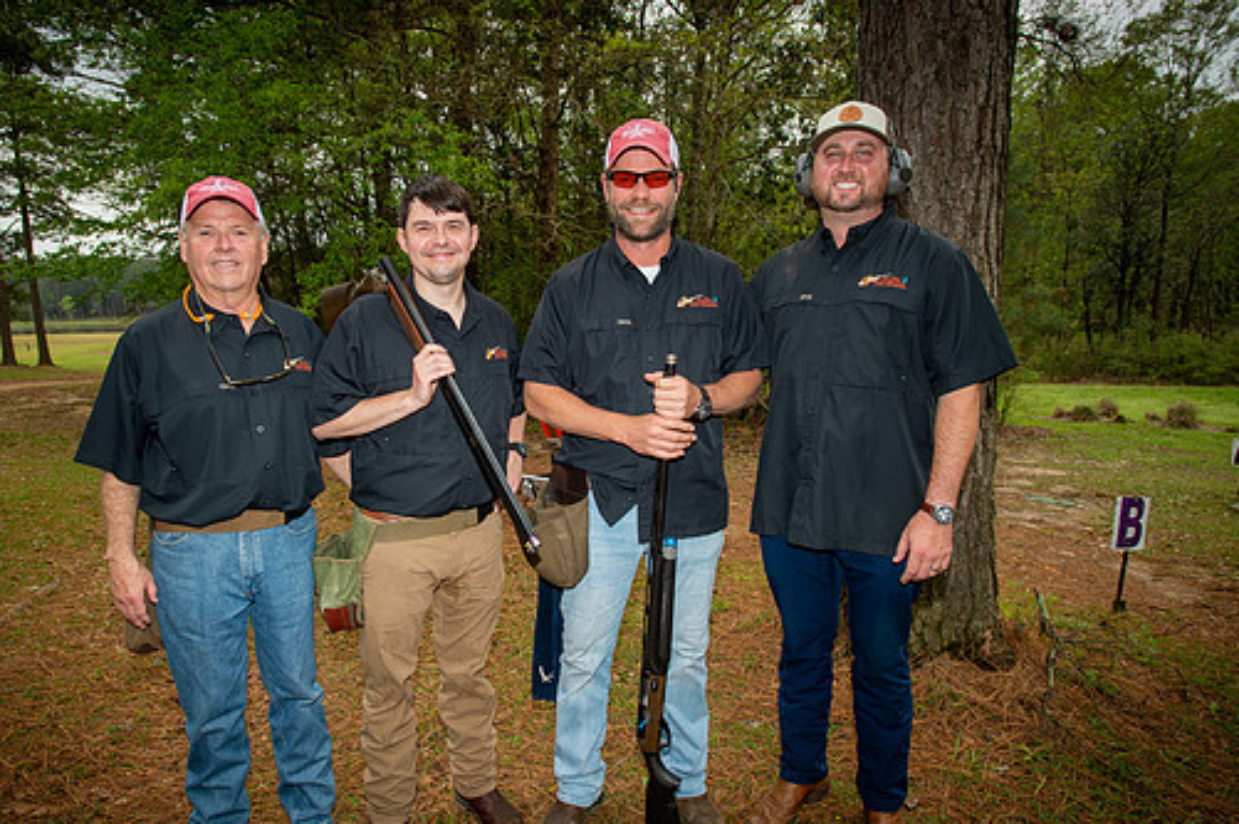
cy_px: 436
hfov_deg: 78.5
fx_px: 756
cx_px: 564
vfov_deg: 57.1
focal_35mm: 22
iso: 125
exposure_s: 1/160
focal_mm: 19
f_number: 6.3
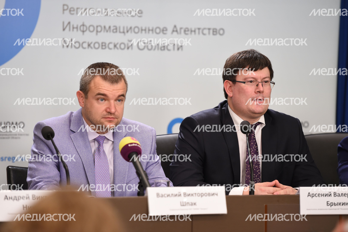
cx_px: 174
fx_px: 1691
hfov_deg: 11.8
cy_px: 116
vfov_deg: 7.8
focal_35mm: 175
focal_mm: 175
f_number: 3.5
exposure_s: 1/250
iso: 1600
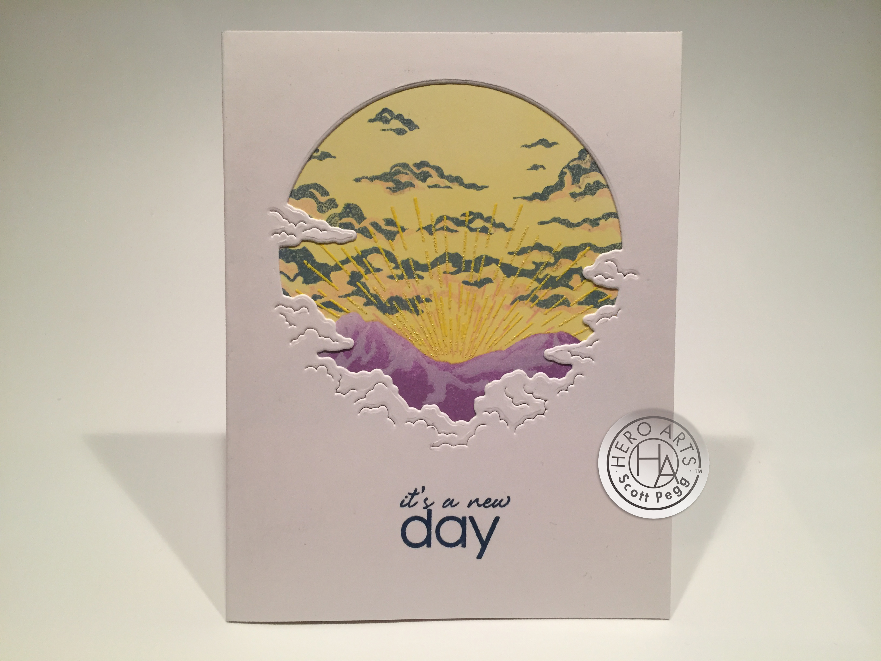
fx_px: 738
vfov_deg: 48.2
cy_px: 330
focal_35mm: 29
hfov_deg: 61.7
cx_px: 440
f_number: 2.2
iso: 40
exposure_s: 1/30
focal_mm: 4.15
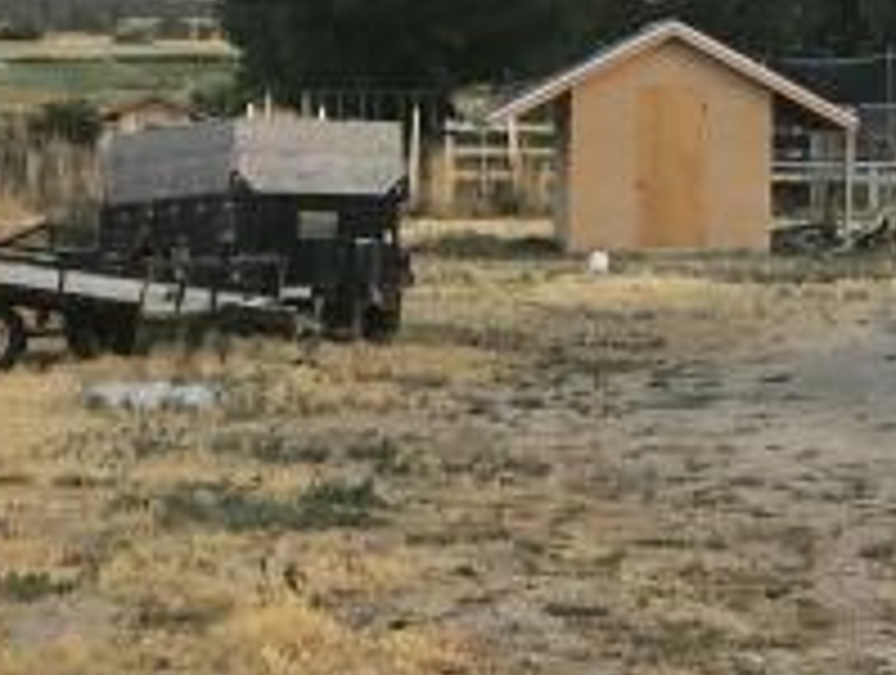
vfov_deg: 8.1
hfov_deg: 10.6
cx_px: 1090
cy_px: 104
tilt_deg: -0.4
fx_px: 4745
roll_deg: +1.6
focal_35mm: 183
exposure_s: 1/30
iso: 25
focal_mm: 6.6
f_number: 2.8
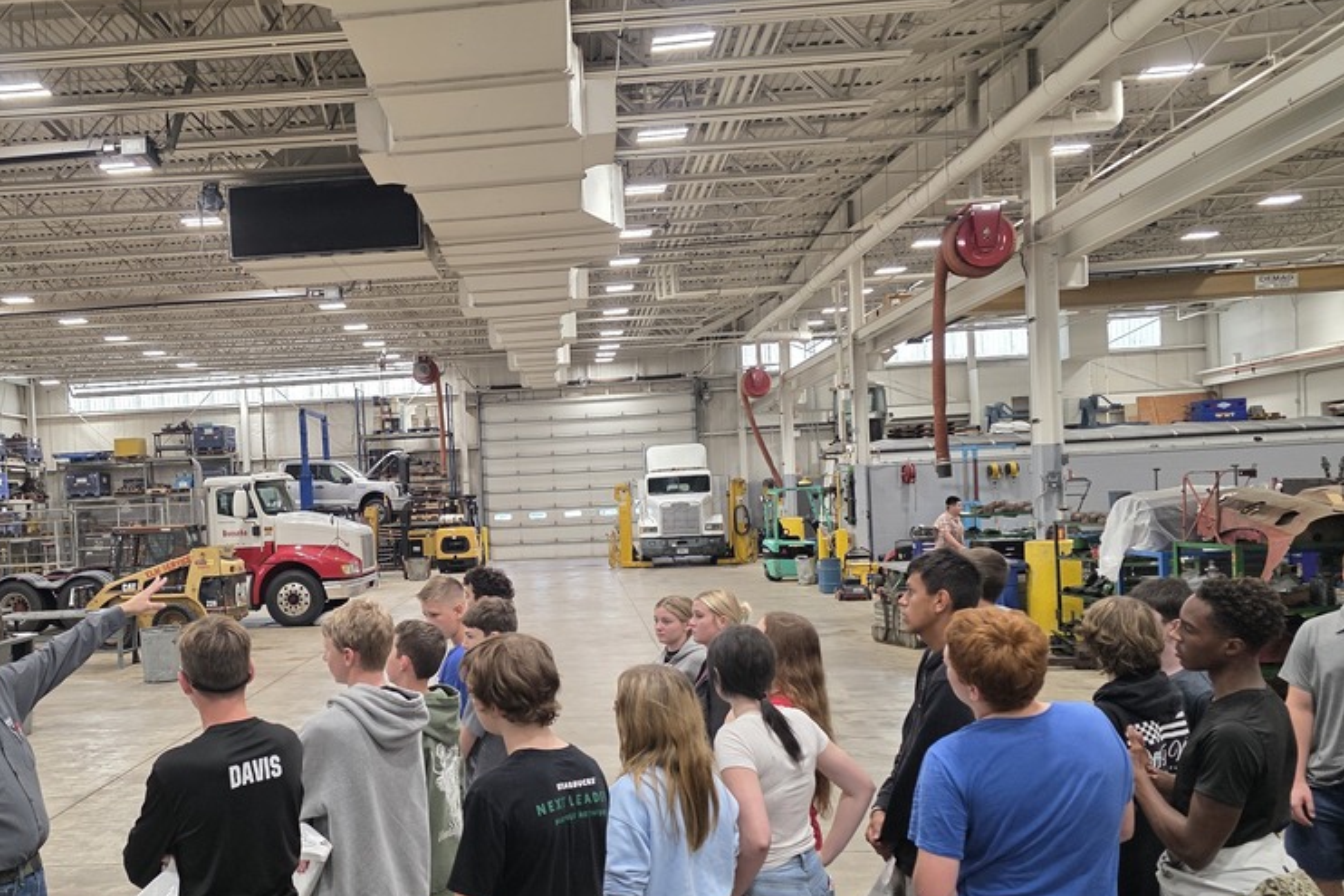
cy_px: 541
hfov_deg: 55.7
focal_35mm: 33
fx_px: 1232
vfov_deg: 39.8
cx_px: 420
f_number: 1.7
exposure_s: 1/180
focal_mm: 6.3
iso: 160
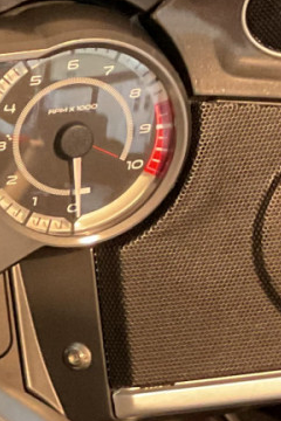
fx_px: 1569
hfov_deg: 9.8
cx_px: -207
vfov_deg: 15.2
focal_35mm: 134
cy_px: 311
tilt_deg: -45.5
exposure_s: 1/30
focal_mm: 3
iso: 320
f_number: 1.8
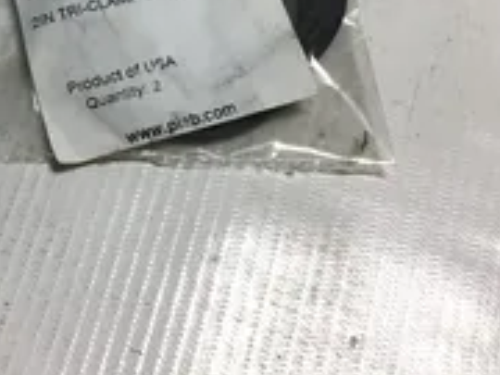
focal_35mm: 69
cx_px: 86
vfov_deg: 20.3
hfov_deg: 27.5
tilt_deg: -63.7
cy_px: -39
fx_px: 997
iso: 25
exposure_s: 1/264
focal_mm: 3.3
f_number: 2.4
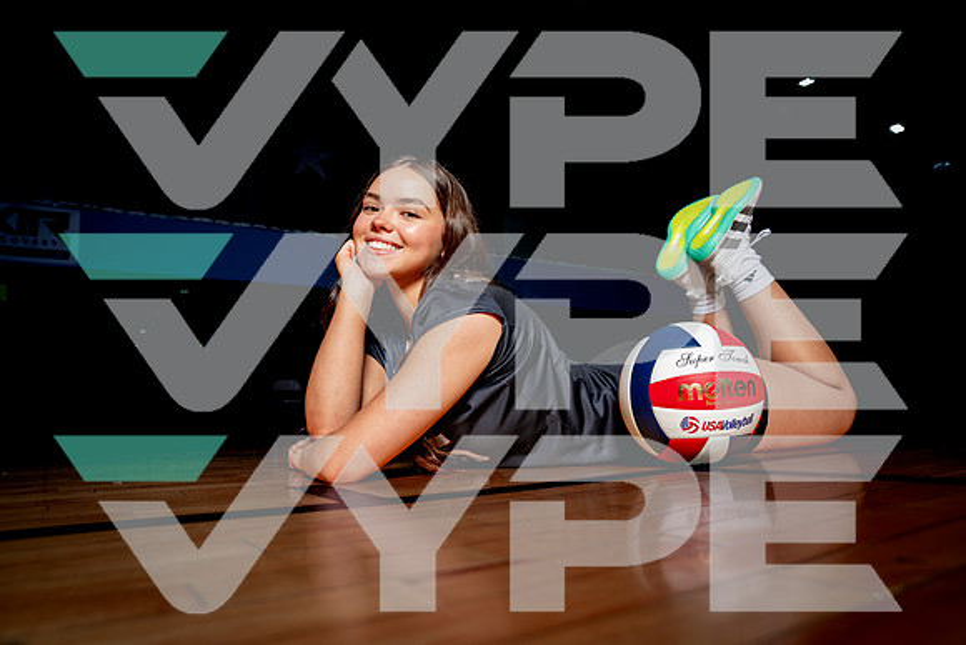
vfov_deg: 52.7
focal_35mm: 24
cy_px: 322
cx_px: 483
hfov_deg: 73.1
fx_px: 651
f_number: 4.5
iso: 250
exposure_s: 1/200
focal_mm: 24
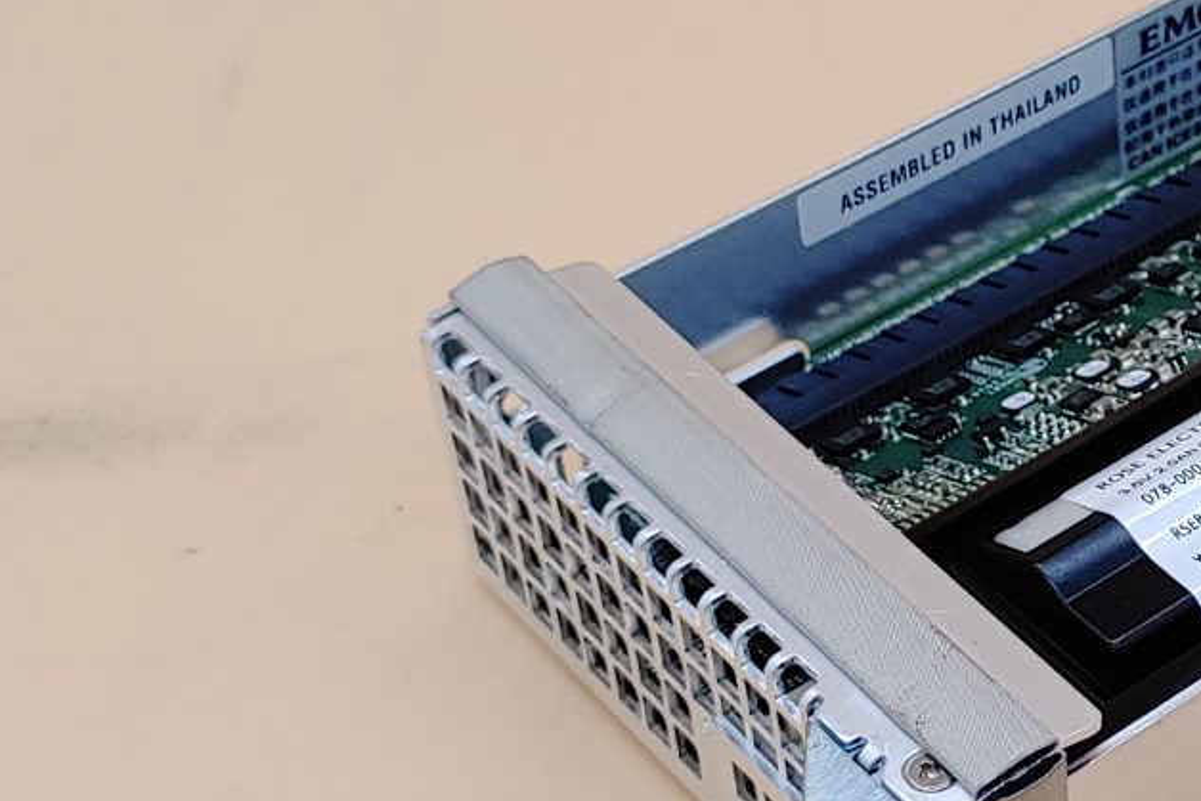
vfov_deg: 14.7
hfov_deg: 20.8
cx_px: 1329
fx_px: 3103
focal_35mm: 93
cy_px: 509
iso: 50
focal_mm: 4.36
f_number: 1.8
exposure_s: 1/85
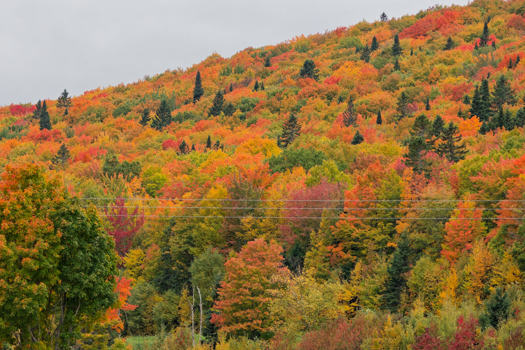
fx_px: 5293
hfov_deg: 5.7
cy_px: 135
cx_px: 130
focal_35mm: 363
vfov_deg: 3.8
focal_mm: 150
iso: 800
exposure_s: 1/640
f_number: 6.3
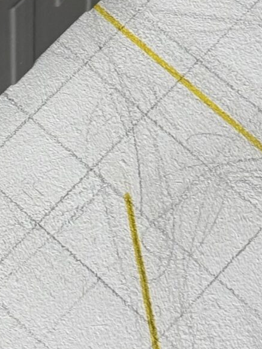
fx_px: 2128
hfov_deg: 7.0
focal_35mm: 211
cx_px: -101
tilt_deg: -57.9
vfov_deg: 9.2
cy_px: -161
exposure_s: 1/81
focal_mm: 6.76
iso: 100
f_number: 1.78
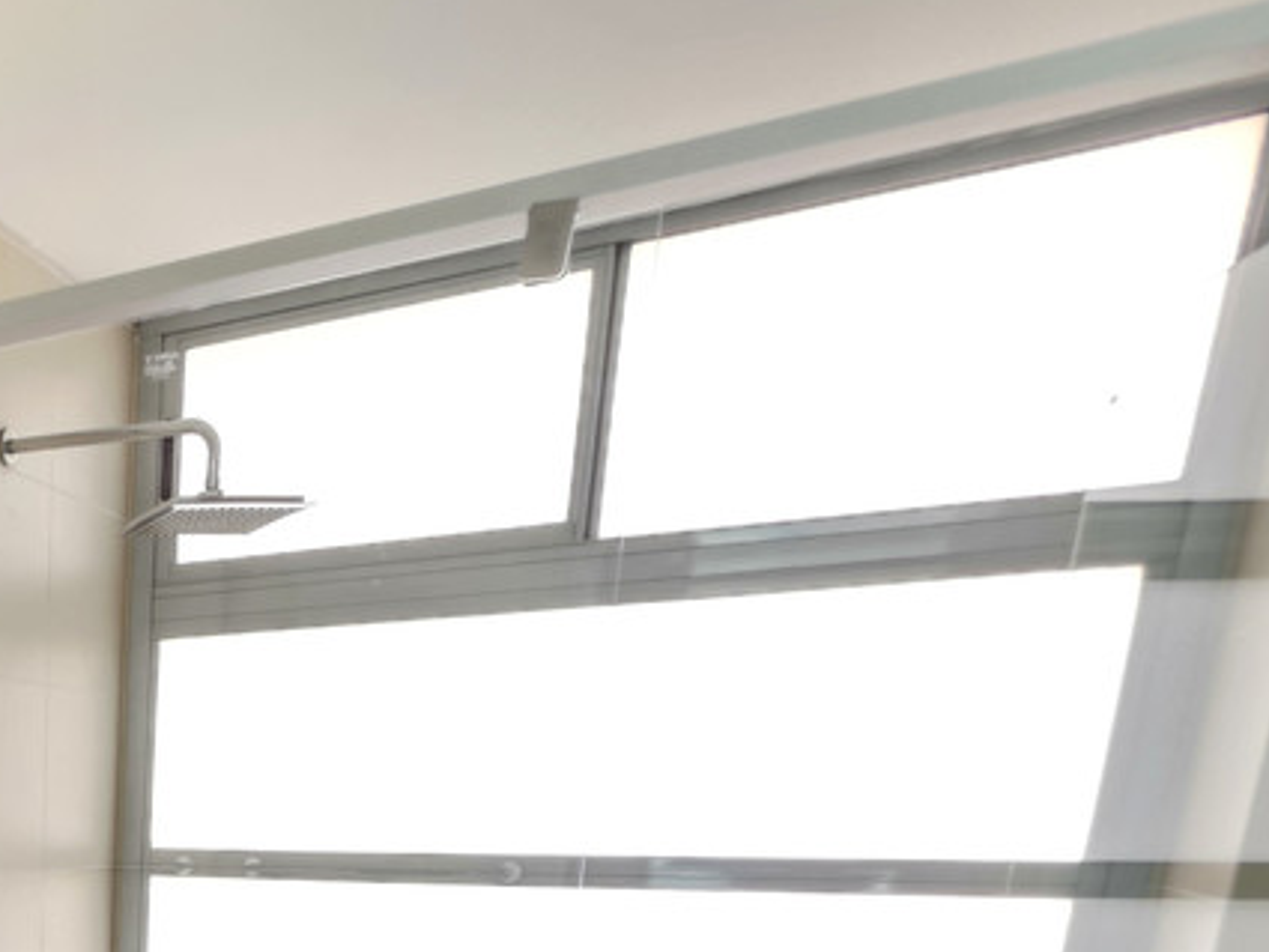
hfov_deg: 44.9
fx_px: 1210
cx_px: -57
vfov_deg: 33.9
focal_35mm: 33
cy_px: 1167
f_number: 1.9
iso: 250
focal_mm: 2.2
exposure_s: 1/60
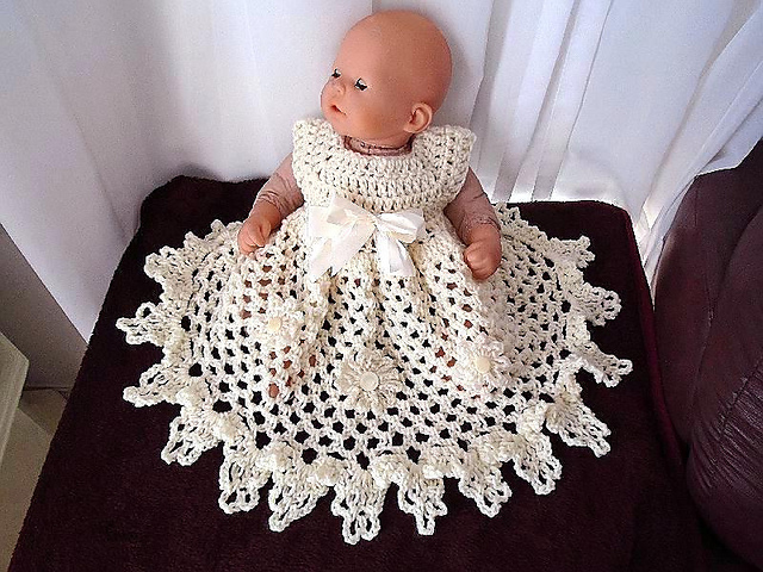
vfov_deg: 53.1
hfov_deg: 67.3
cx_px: 382
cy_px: 286
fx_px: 573
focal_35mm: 26
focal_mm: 4.6
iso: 100
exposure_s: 1/80
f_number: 3.2
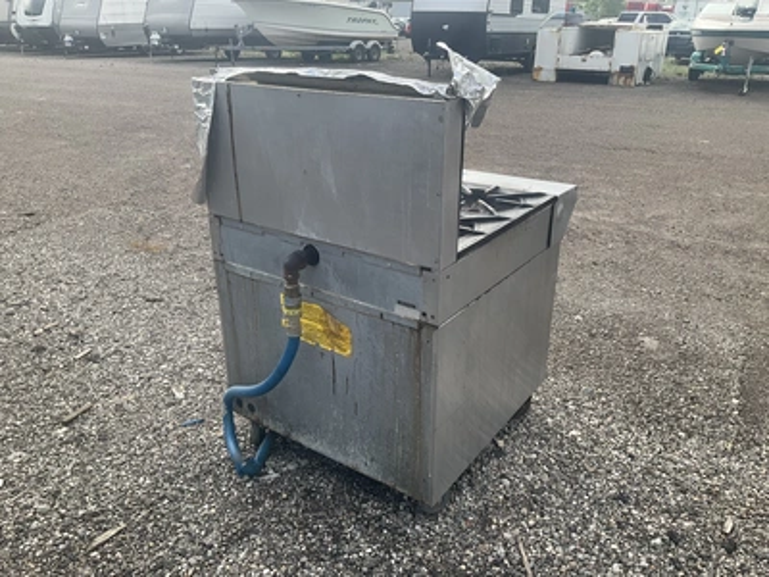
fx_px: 644
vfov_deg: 48.2
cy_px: 288
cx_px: 384
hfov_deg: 61.7
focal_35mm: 29
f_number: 1.8
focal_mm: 3
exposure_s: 1/568
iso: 25
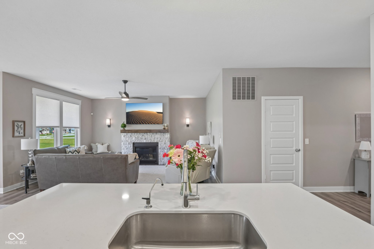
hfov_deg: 96.7
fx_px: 166
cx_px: 187
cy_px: 124
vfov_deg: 73.7
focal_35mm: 16
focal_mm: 16
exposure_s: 1/15
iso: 360
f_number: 8
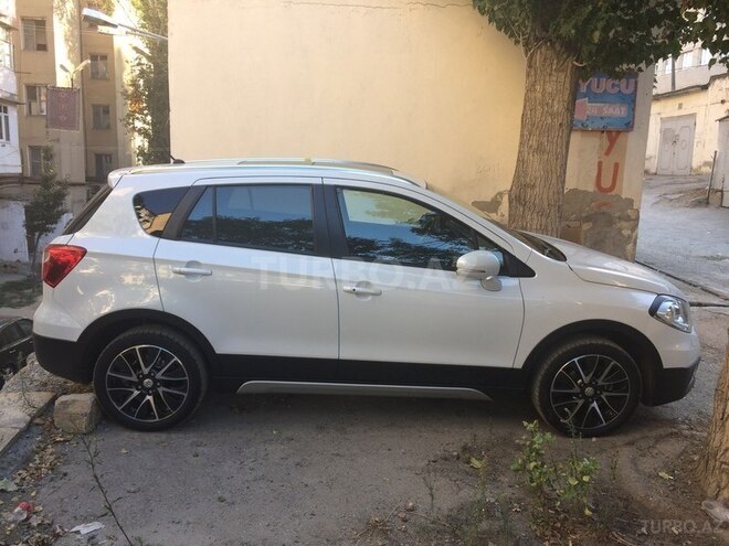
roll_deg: -1.2
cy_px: 273
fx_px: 611
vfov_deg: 48.2
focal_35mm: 29
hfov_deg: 61.7
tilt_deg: -8.8
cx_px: 364
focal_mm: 4.15
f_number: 2.2
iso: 32
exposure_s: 1/130
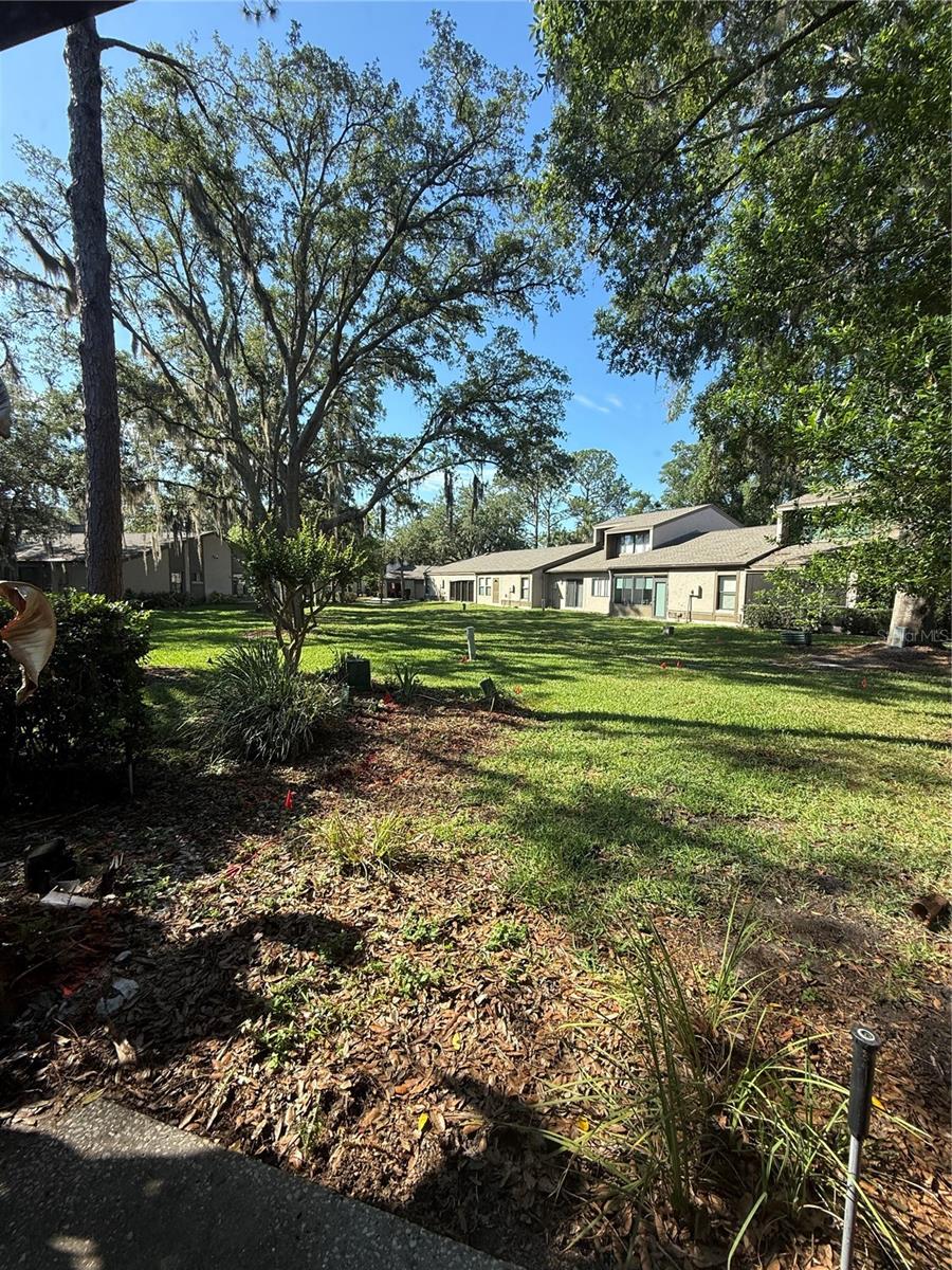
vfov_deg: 102.1
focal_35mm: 14
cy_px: 635
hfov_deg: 85.7
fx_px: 513
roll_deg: -0.7
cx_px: 476
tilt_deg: -3.8
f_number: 2.2
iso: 50
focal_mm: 2.22
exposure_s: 1/672
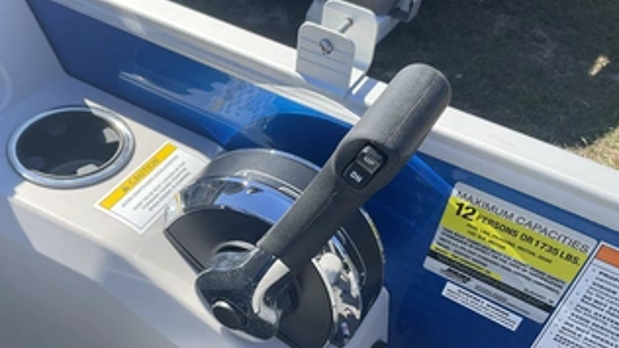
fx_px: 657
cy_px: 244
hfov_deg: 50.2
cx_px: 251
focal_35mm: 40
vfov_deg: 29.4
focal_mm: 3
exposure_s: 1/674
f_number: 1.8
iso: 25
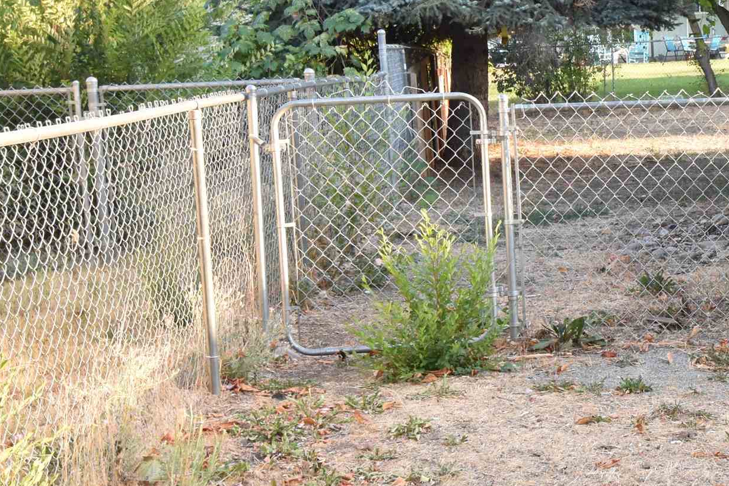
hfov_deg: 25.7
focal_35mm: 75
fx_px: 1518
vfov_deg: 18.2
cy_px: 186
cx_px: 725
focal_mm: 20
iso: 800
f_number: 8
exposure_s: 1/125
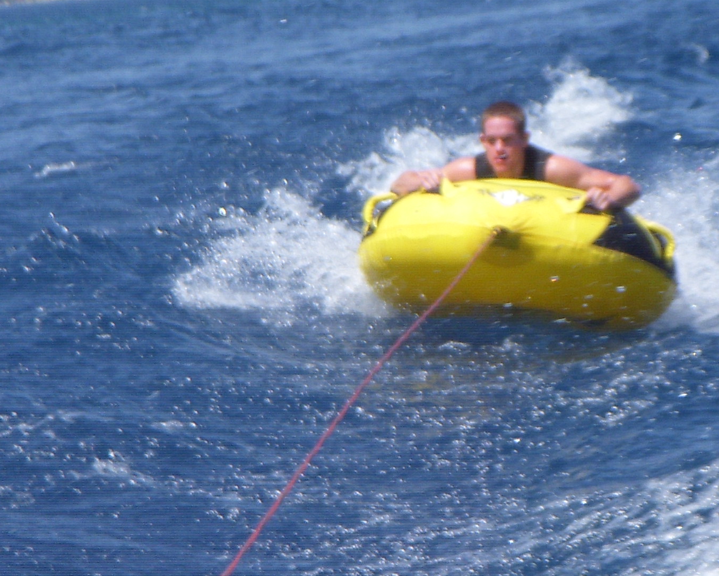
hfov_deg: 7.2
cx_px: 489
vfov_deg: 5.8
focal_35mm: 268
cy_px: 331
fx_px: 5703
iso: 100
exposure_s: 1/640
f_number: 4.2
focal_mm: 18.9
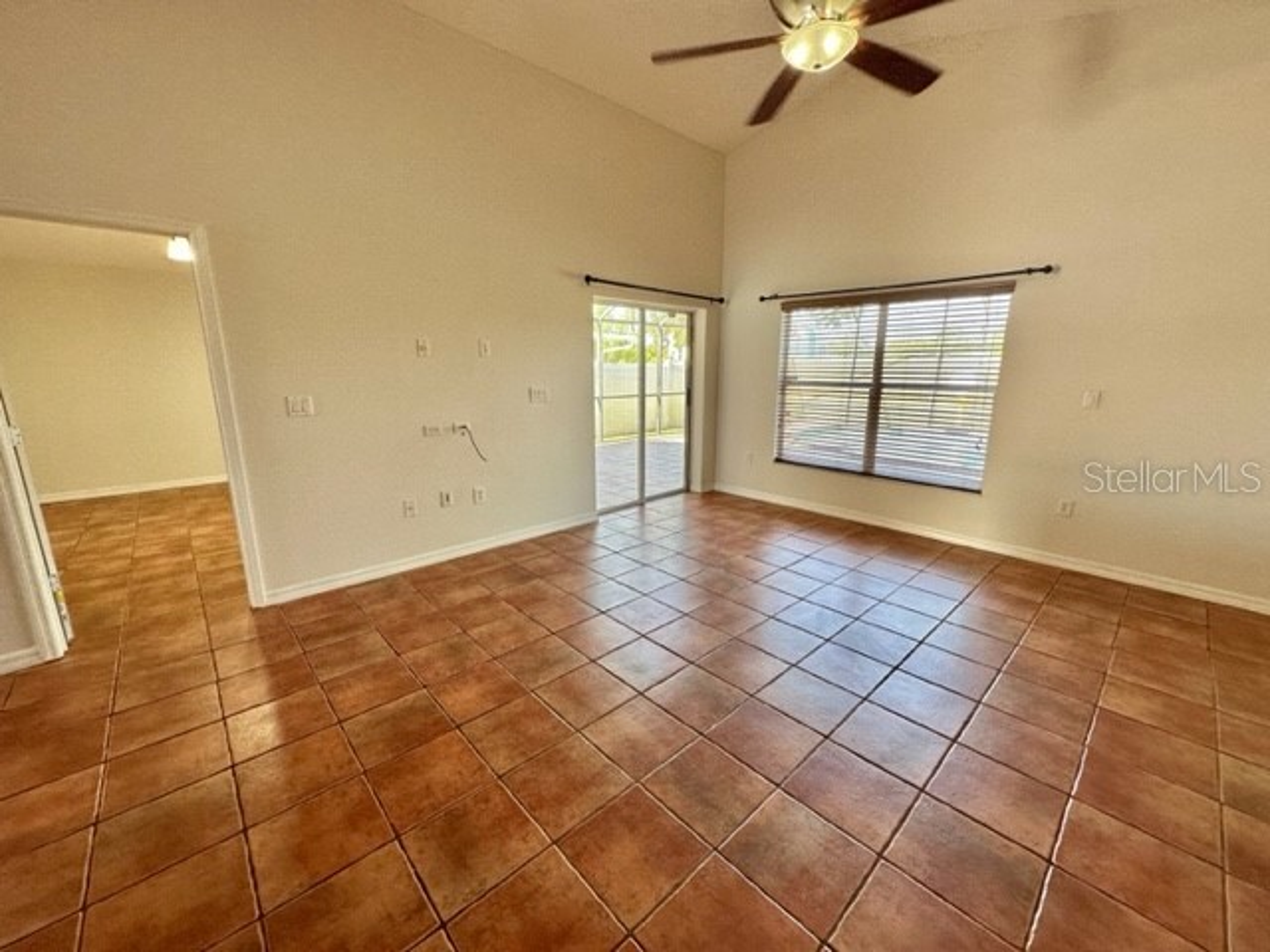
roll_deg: -0.4
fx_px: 514
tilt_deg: -11.7
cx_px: 635
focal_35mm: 14
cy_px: 476
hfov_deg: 102.1
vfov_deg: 85.7
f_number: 2.2
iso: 125
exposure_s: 1/120
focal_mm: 2.22
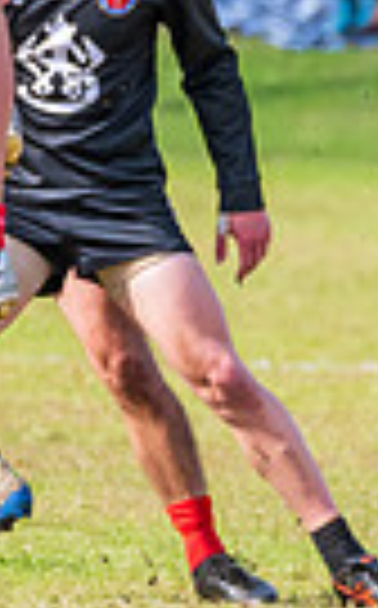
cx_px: -55
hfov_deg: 0.6
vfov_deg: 0.9
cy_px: -282
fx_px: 37949
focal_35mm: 2295
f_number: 7.1
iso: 800
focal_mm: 380
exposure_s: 1/1600
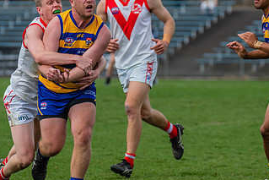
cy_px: 76
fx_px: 4156
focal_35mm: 556
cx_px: 78
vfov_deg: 2.5
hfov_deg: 3.7
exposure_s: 1/1600
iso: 800
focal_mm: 290
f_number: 6.3
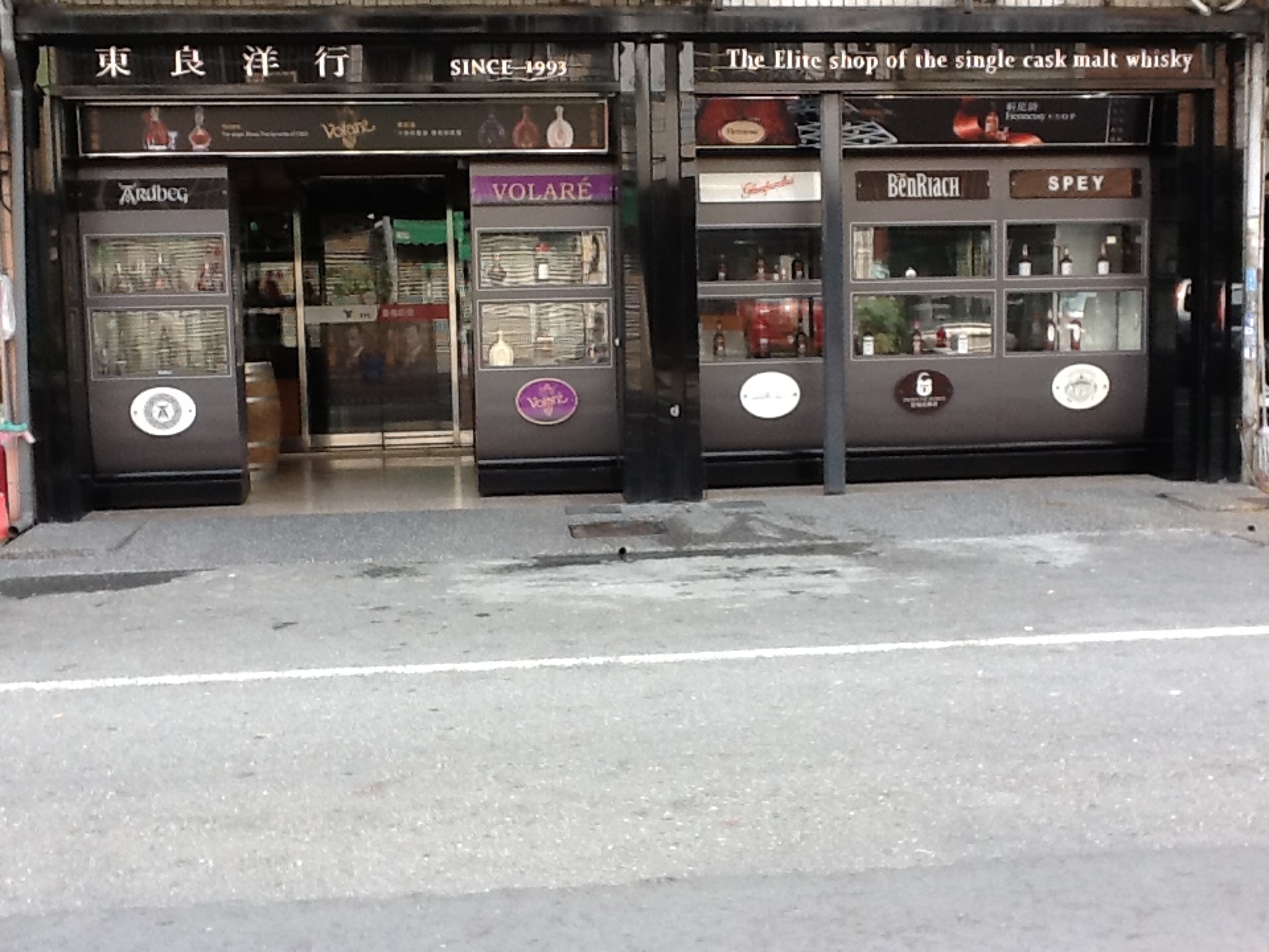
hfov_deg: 56.8
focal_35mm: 32
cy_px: 476
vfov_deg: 44.2
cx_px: 634
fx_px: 1173
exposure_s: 1/191
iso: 64
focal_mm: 2.03
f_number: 2.4
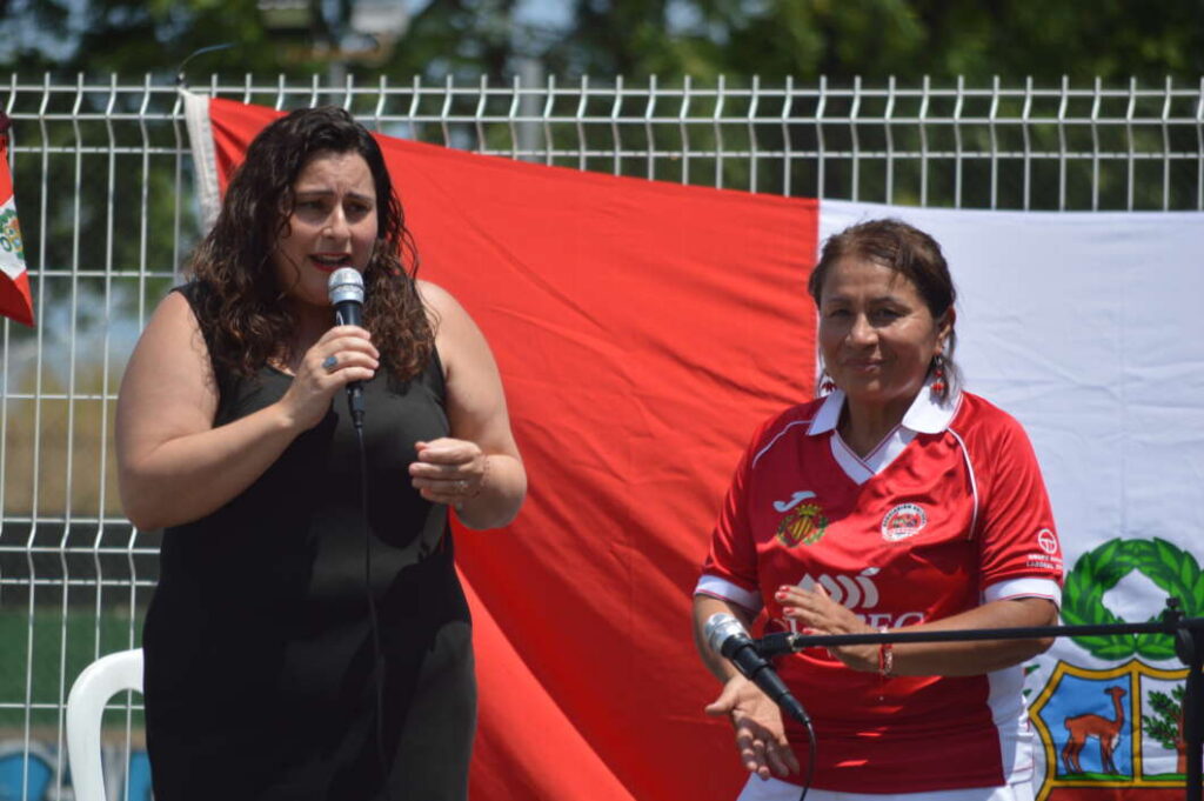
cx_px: 602
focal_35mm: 300
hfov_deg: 6.9
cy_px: 400
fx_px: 10025
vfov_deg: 4.6
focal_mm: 200
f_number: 5.6
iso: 100
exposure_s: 1/500
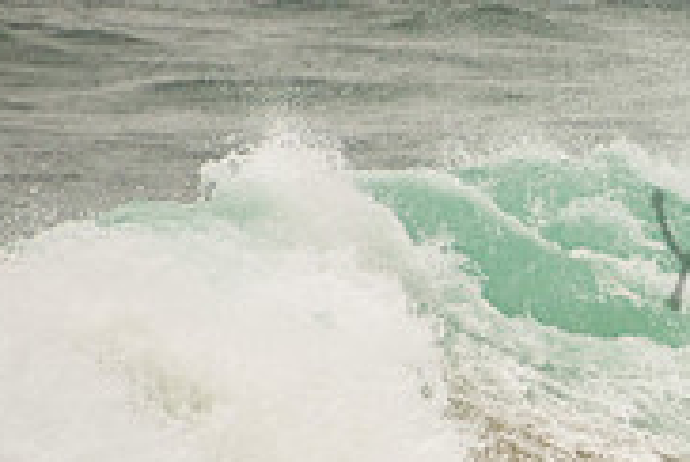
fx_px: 36629
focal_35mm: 1908
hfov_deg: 1.1
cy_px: 218
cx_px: 1043
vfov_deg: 0.7
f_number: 5.6
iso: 200
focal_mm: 400
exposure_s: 1/1250
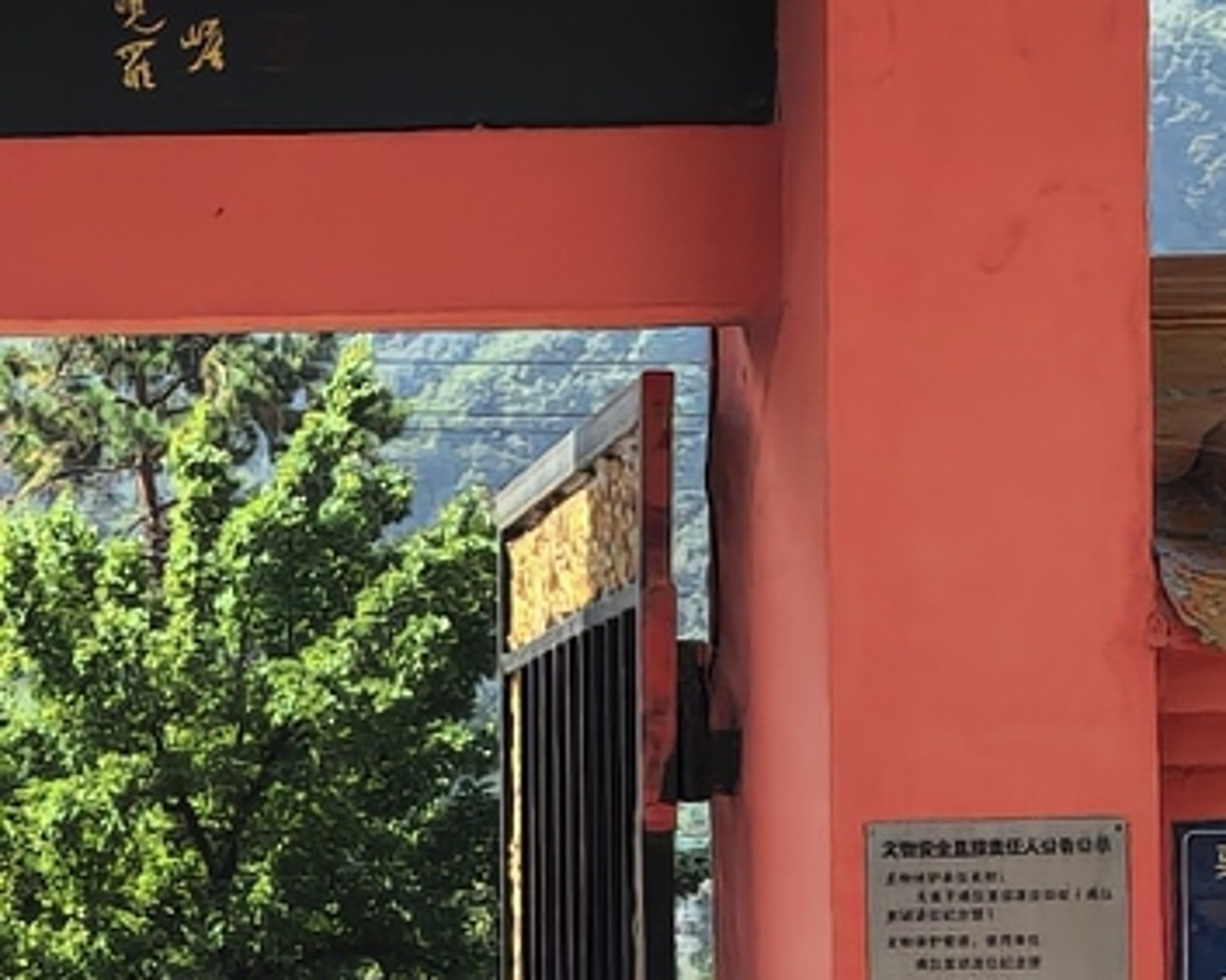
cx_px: -729
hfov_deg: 10.9
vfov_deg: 9.0
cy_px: 869
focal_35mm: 170
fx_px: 6165
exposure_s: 1/4950
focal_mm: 8.5
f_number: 2
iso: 50
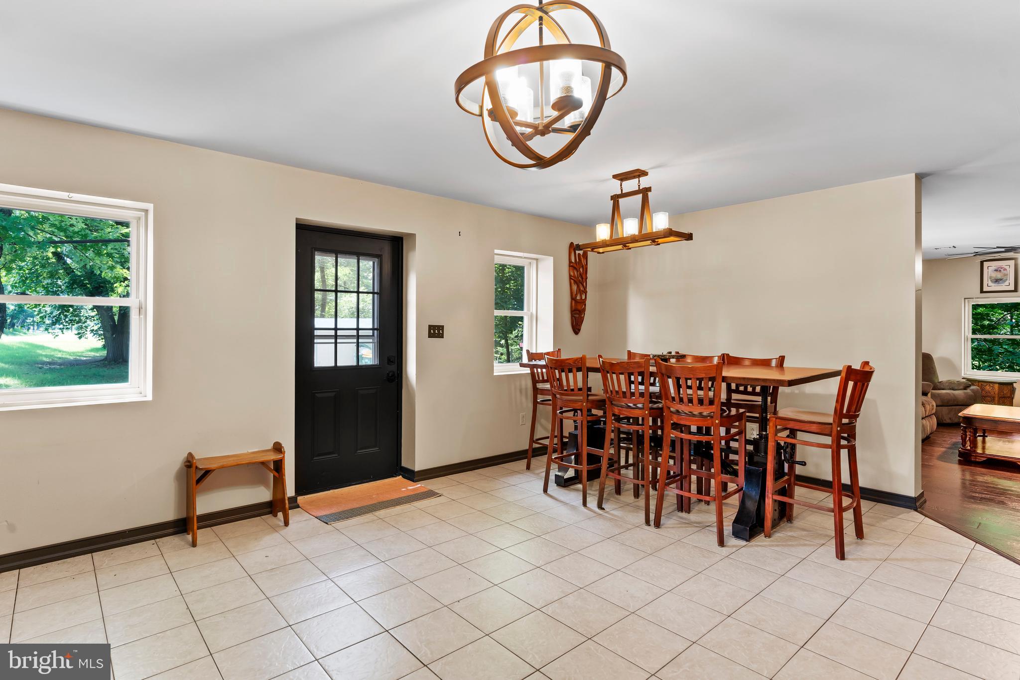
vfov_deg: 67.4
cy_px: 340
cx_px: 510
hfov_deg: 90.0
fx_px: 510
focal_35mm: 18
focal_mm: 18
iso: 500
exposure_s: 1/2
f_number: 8
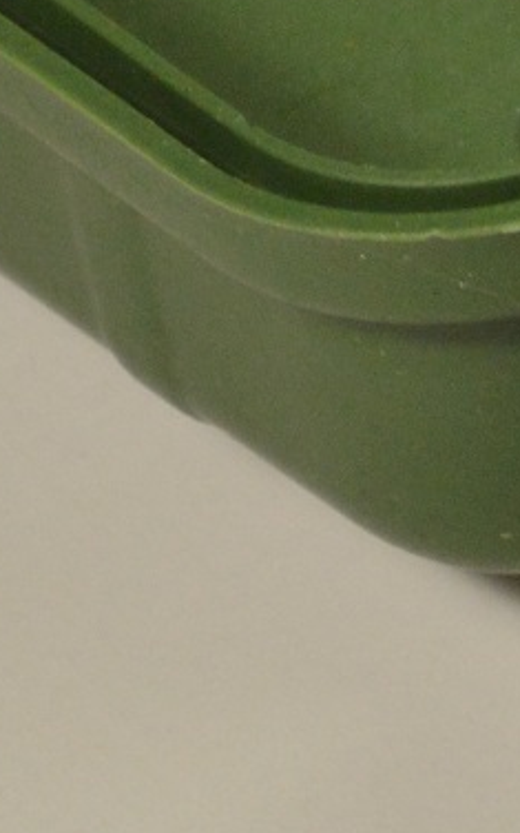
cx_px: 2126
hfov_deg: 1.9
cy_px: -157
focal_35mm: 672
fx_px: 15239
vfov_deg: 3.1
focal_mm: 55
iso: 400
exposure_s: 1/20
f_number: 5.6
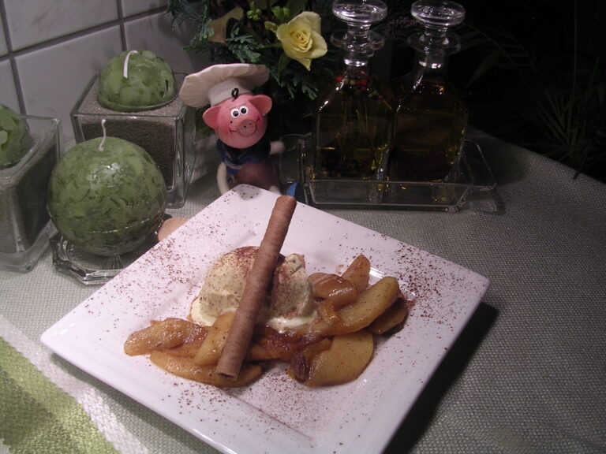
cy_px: 227
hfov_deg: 49.0
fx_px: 665
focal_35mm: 38
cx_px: 303
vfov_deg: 37.7
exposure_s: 1/40
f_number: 2.8
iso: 100
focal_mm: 5.8
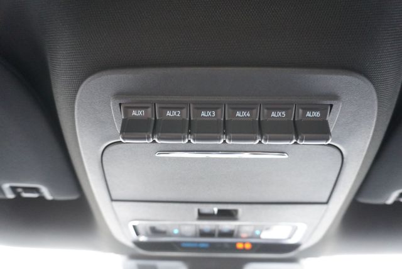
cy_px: 134
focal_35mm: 24
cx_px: 201
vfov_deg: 53.2
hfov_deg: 73.7
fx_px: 268
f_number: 3.5
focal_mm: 16
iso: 4000
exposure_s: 1/160
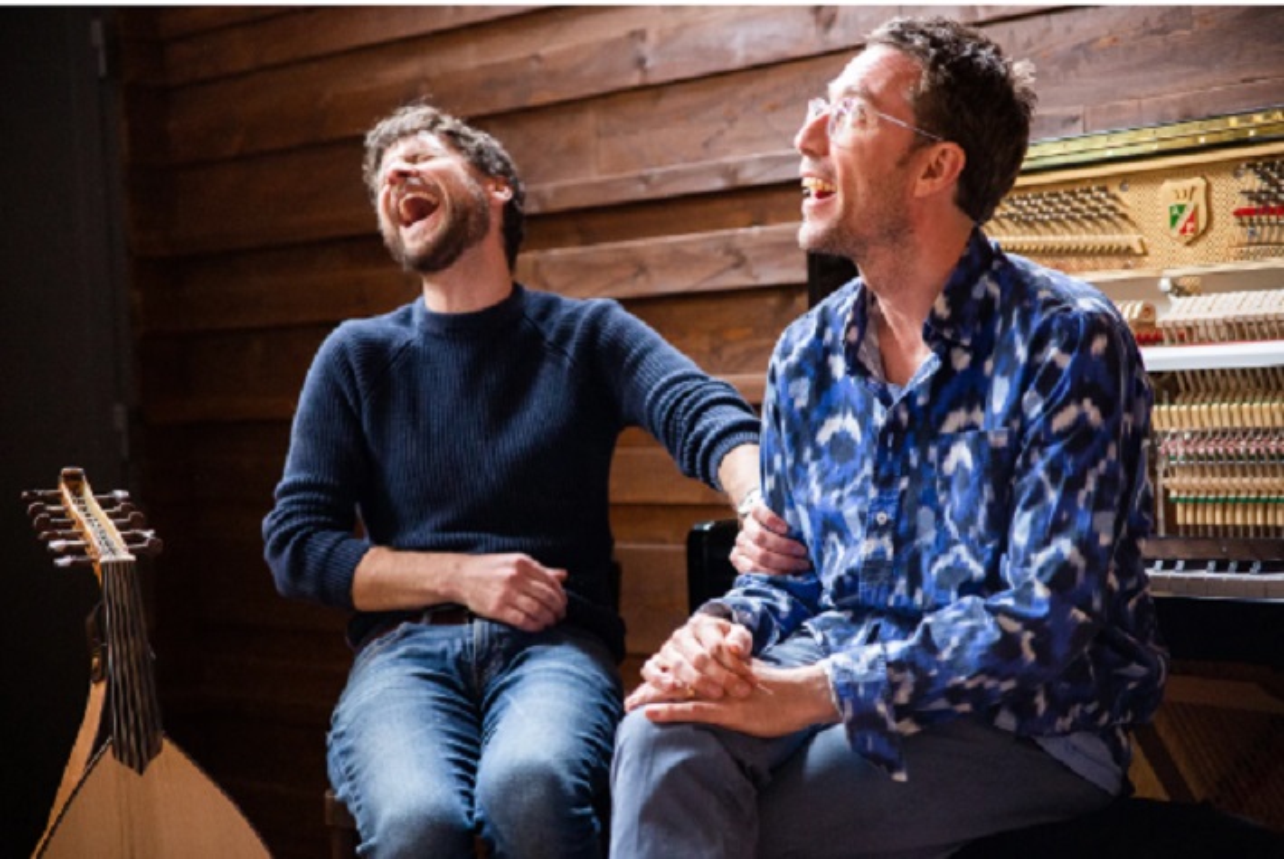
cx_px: 642
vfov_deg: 24.7
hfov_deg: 36.2
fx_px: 1964
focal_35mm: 55
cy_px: 430
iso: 4000
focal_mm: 55
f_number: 2.8
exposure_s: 1/1250
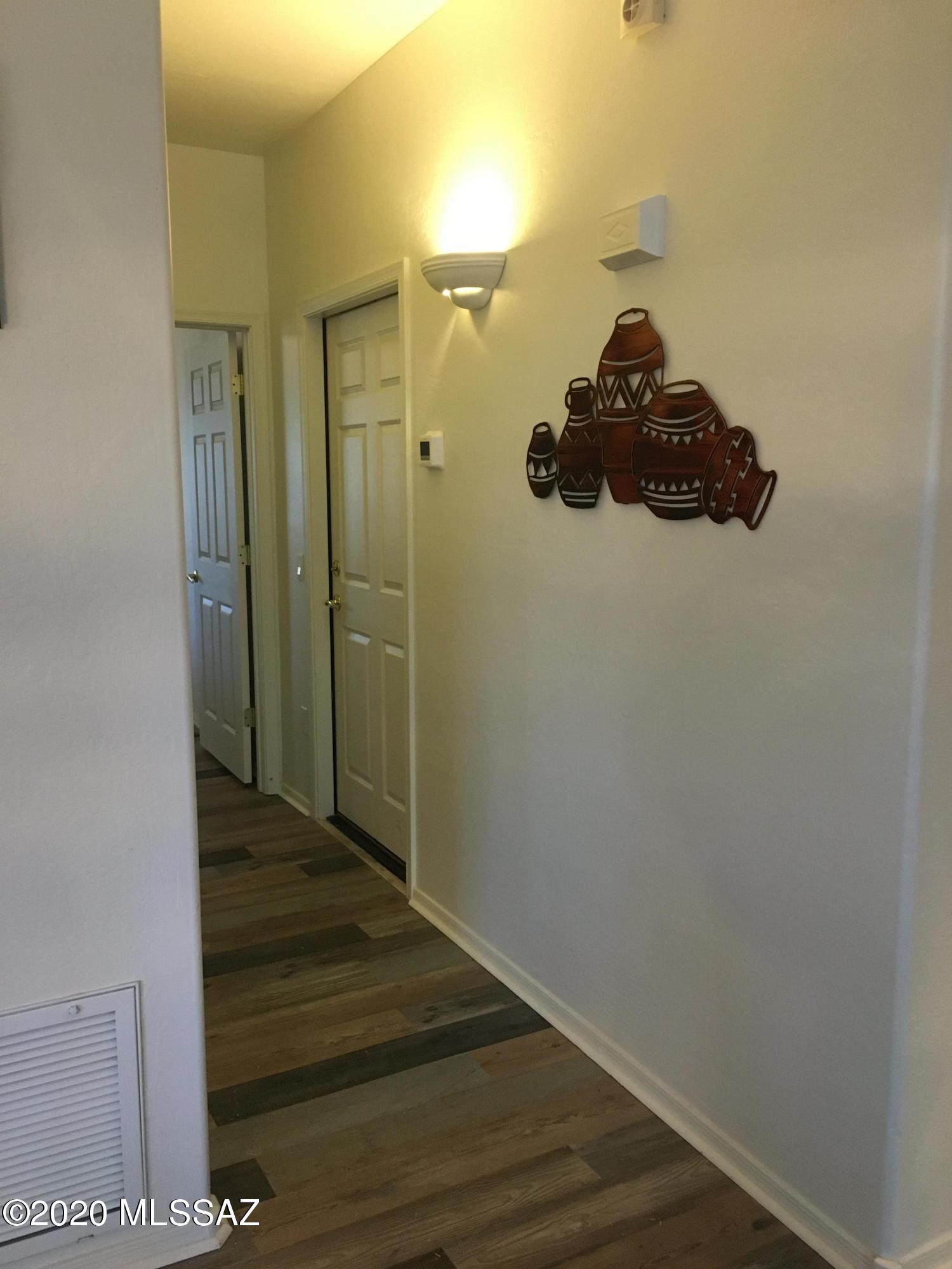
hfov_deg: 48.2
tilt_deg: -8.3
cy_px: 634
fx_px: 1063
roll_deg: +0.7
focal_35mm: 29
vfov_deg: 61.7
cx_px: 476
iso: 200
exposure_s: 1/30
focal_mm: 4.15
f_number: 2.2
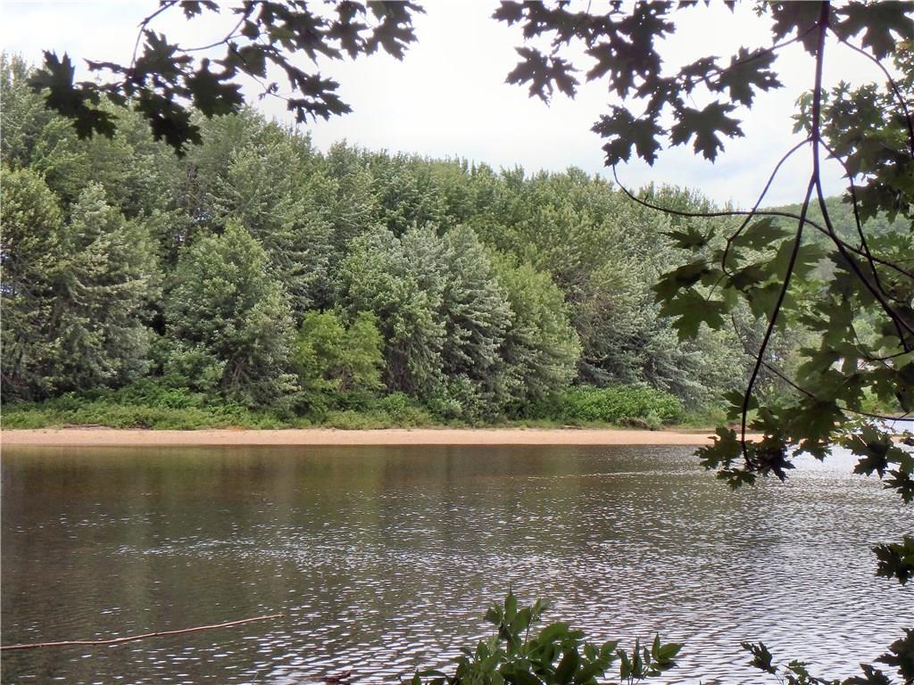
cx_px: 457
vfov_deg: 22.3
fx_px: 1743
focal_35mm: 66
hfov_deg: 29.4
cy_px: 342
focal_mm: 11.7
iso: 125
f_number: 5.1
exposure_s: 1/500
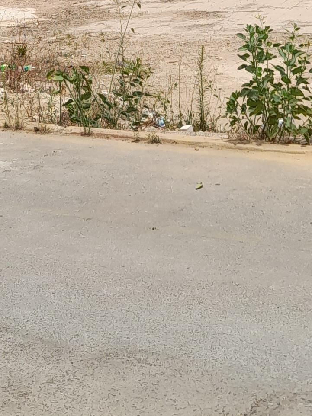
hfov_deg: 14.2
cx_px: 116
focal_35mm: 104
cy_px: -139
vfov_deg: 17.6
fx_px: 1250
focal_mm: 4.6
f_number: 2
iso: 20
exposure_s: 1/917
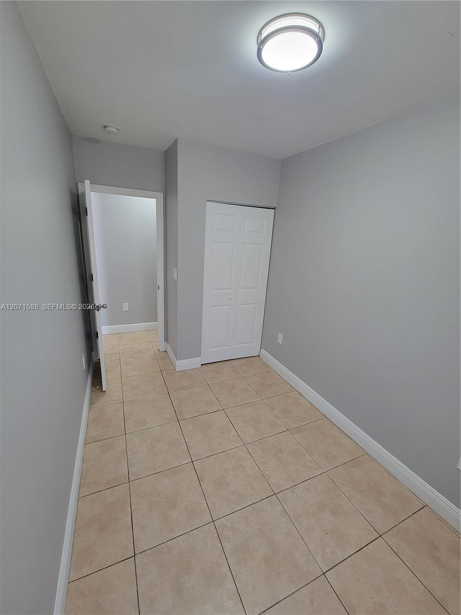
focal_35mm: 13
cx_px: 230
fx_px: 231
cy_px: 308
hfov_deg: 89.9
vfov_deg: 106.2
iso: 250
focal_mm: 2.2
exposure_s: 1/60
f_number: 2.2
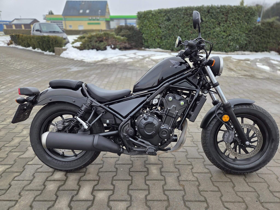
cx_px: 140
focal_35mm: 23
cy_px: 105
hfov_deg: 73.9
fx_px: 186
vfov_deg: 58.9
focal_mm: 5.4
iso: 64
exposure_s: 1/180
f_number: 1.8
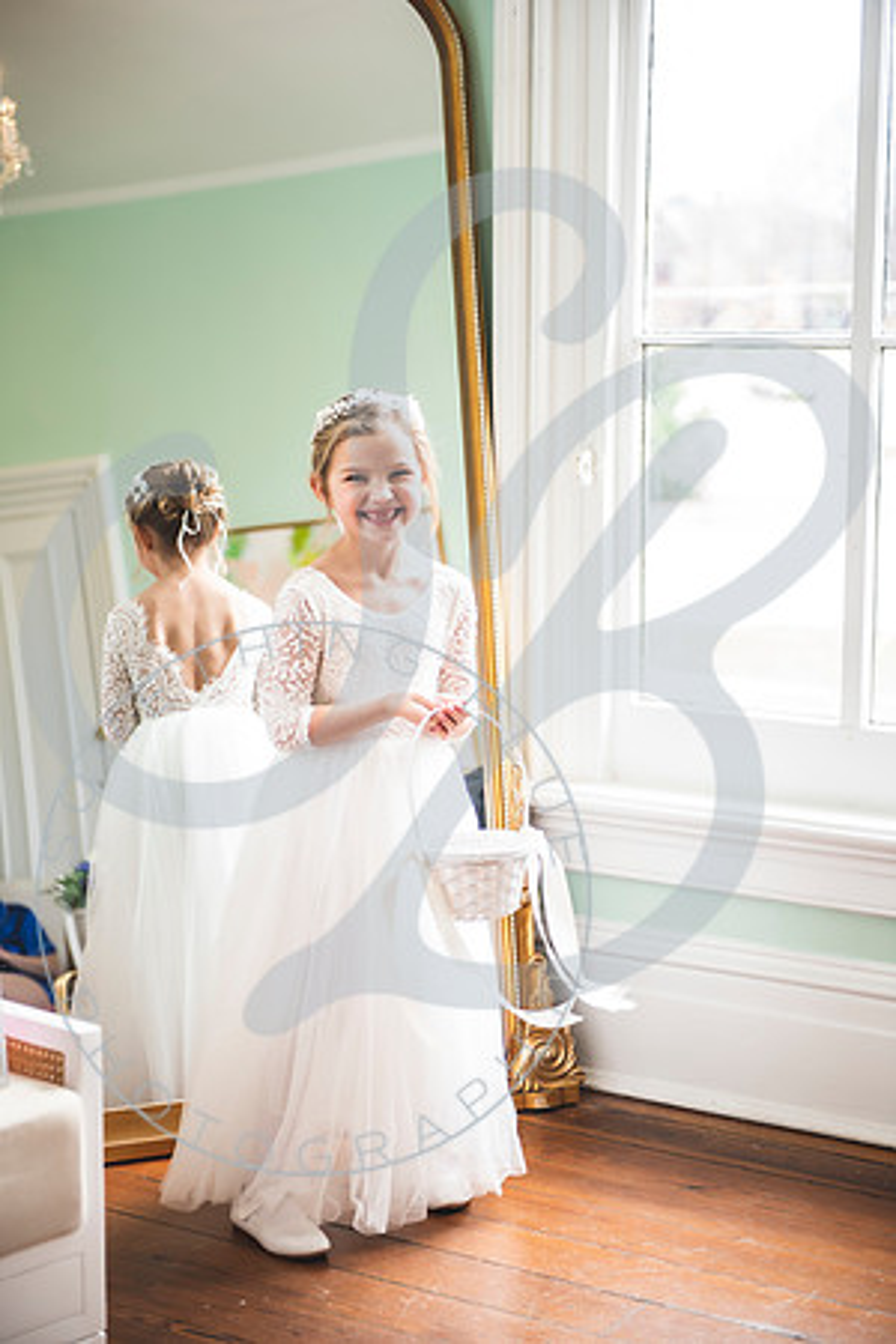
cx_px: 448
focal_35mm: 70
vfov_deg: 28.8
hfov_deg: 19.5
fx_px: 2613
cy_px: 672
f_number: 2.8
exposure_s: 1/125
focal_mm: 70
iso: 400
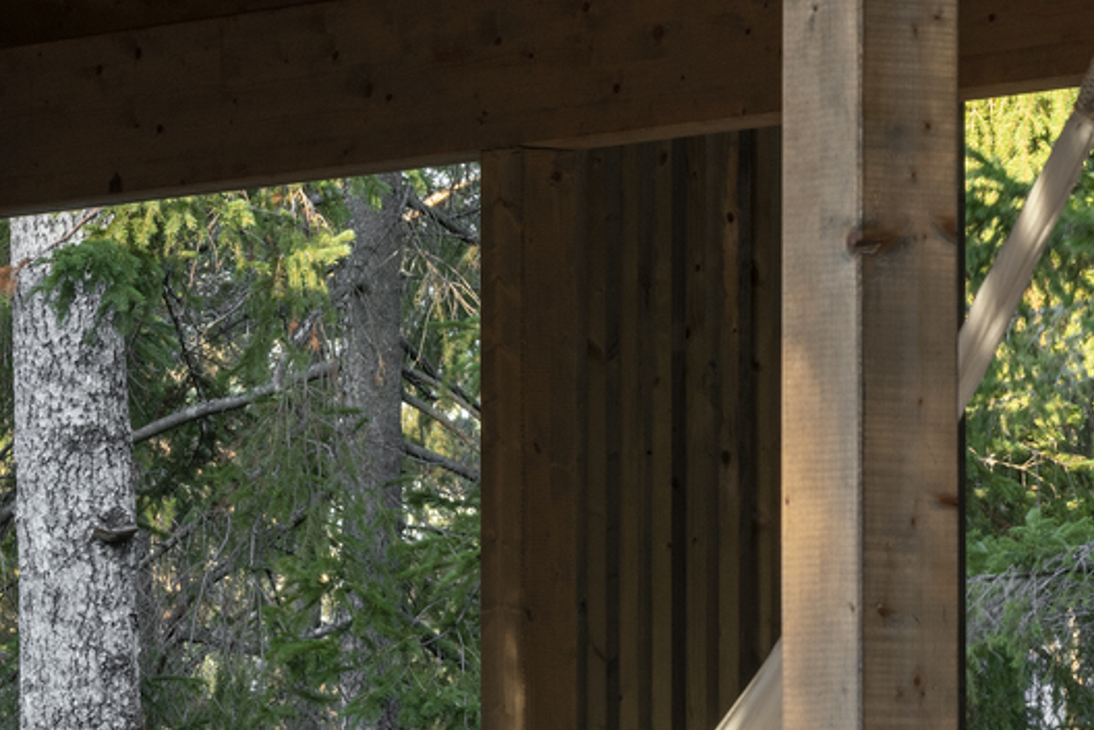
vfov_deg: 4.2
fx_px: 9784
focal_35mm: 322
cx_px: -249
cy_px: 1055
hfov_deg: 6.4
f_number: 19
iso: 100
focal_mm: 85
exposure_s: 1/3
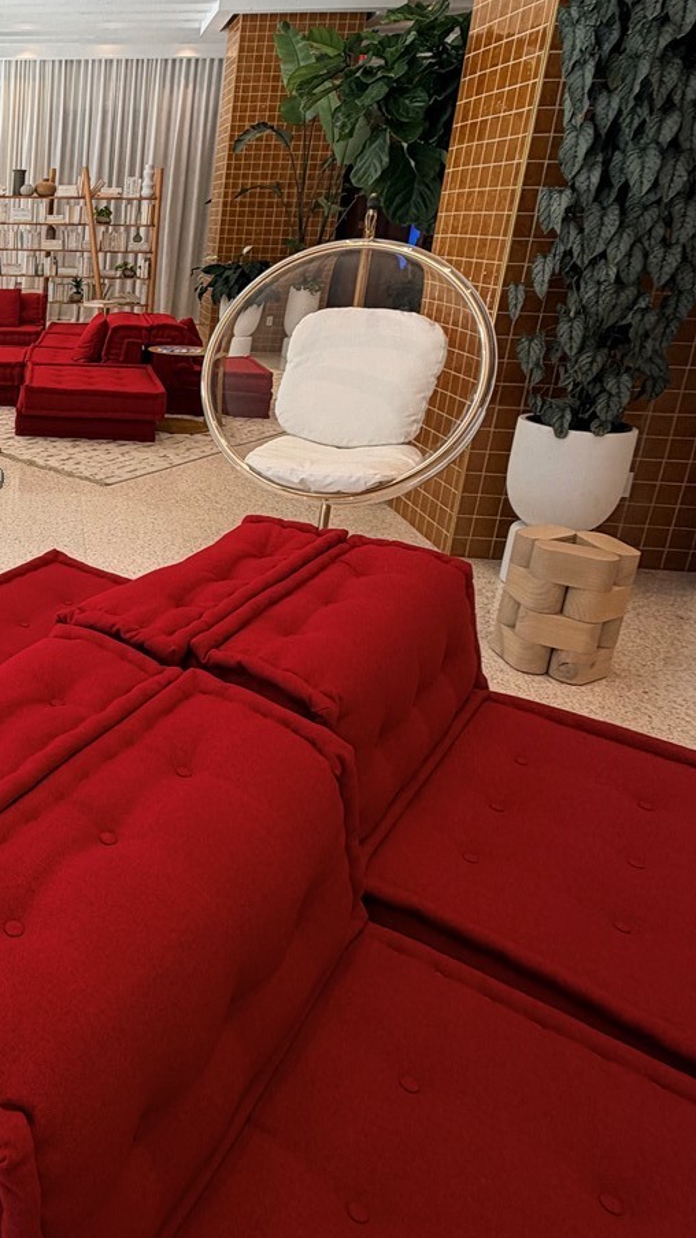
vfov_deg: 68.9
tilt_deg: -16.0
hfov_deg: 36.1
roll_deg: +0.8
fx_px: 887
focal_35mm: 27
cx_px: -77
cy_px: 470
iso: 40
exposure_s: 1/133
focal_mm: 2.22
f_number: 2.2
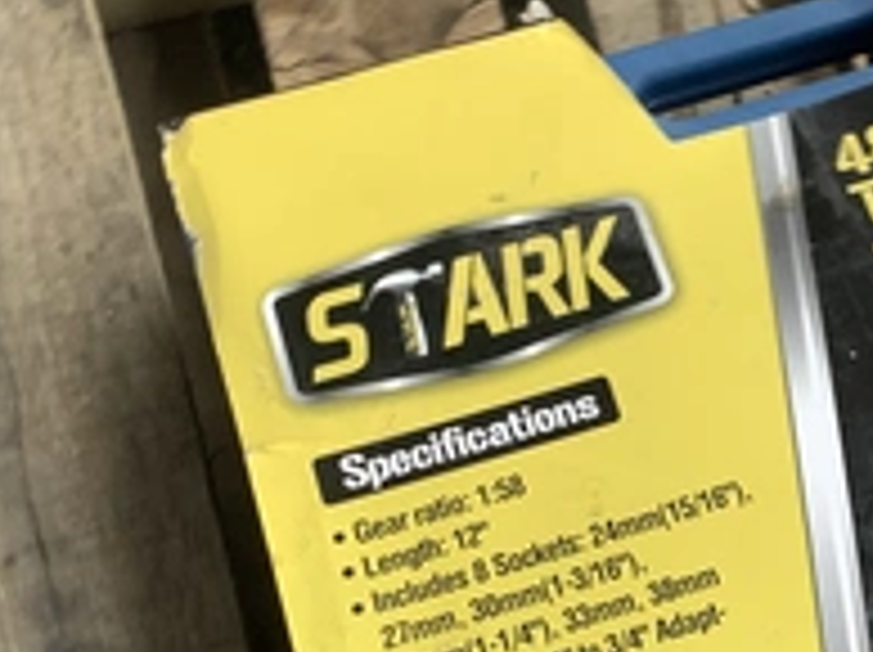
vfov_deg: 22.8
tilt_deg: -77.9
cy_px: 414
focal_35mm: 64
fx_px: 1612
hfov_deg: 29.4
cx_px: 742
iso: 40
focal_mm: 3.3
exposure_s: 1/120
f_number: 2.4
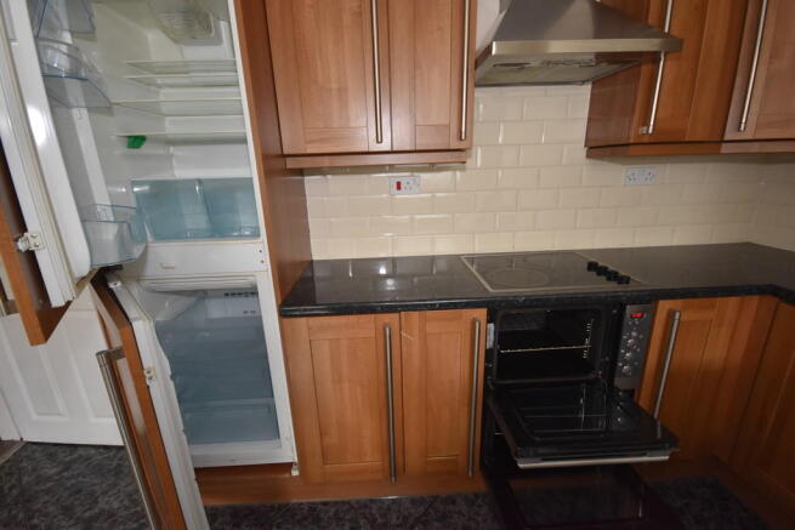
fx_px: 331
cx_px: 398
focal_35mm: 15
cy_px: 265
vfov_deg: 77.4
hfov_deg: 100.4
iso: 1400
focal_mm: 10
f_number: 4
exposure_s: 1/125
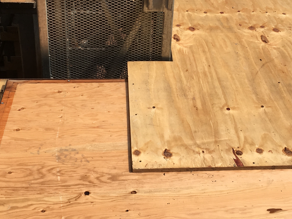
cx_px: 172
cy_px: 58
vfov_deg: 23.1
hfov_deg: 30.7
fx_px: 531
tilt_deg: -29.8
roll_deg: -3.9
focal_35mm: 63
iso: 25
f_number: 2.2
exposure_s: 1/1479
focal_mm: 4.15
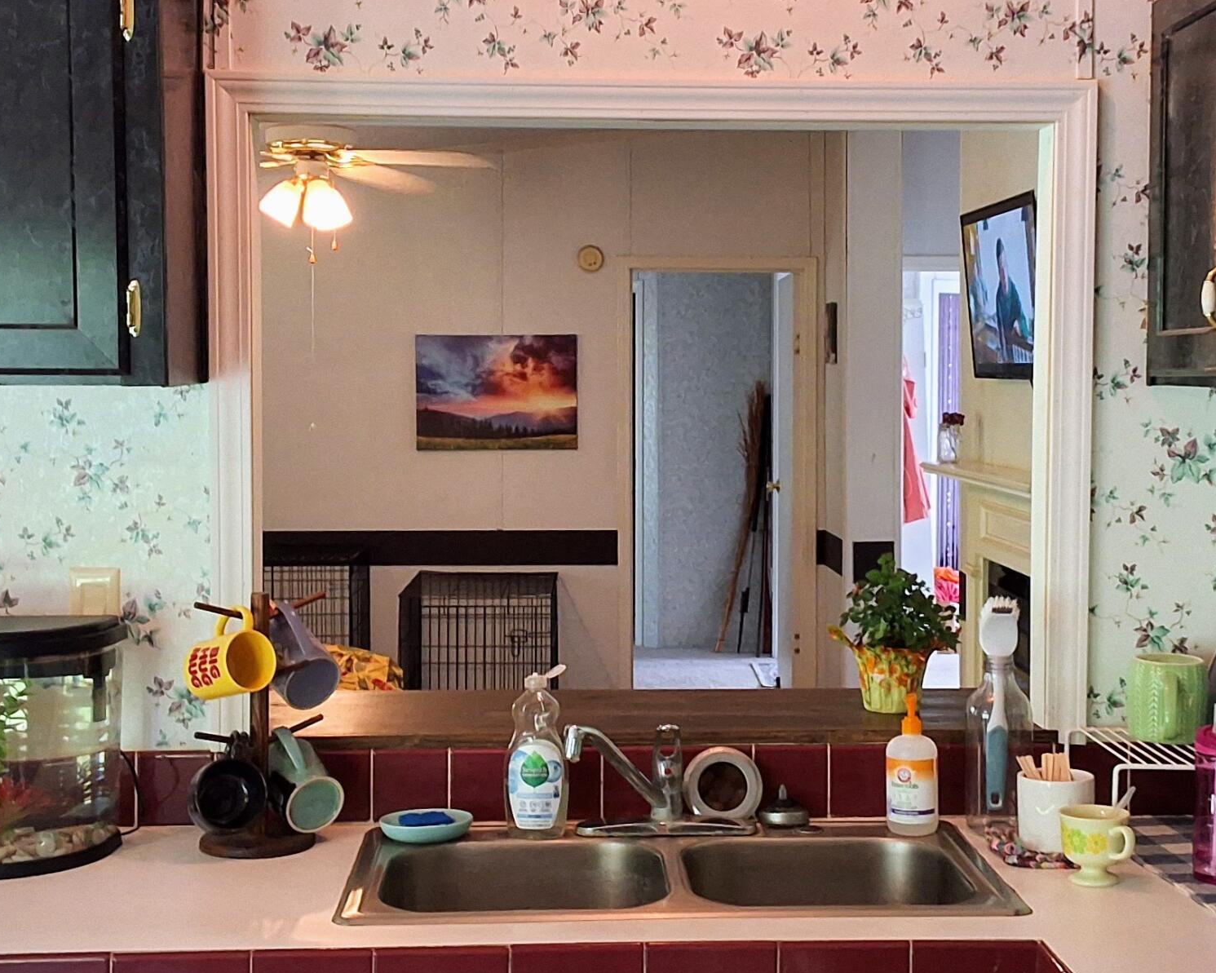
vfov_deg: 27.6
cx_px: 653
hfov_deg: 34.1
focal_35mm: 55
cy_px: 511
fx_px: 1980
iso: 160
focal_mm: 2.91
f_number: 1.9
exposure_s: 1/30
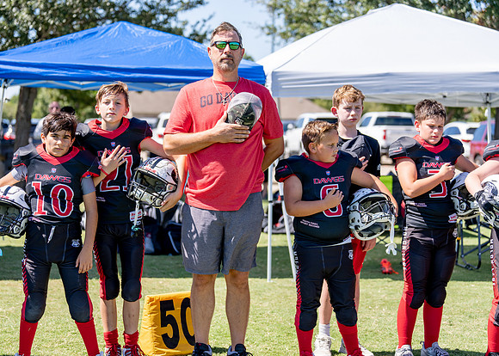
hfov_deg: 26.2
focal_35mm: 76
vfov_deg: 18.9
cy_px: 175
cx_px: 226
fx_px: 1070
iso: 100
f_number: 2.8
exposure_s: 1/1000
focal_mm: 70
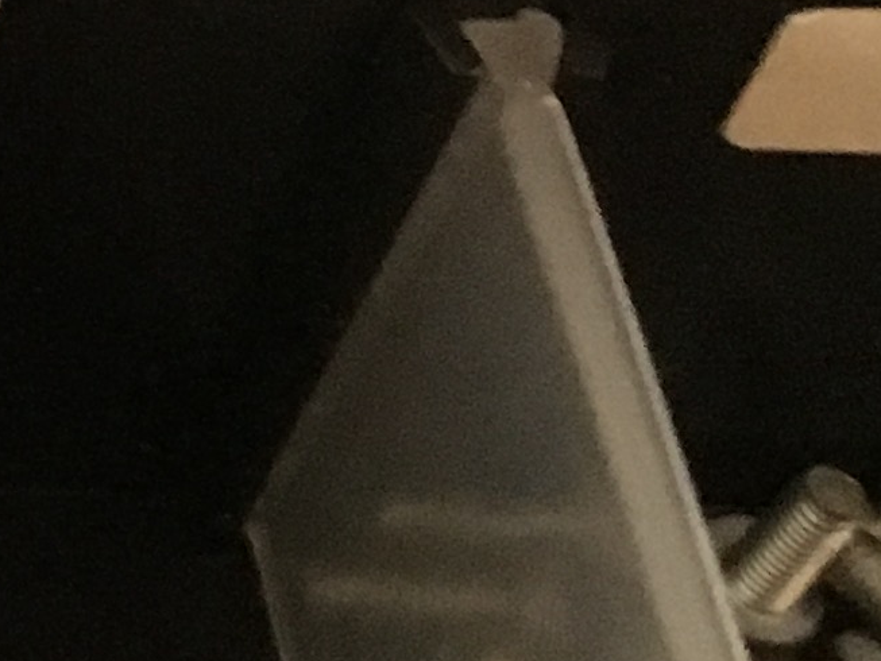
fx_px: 4557
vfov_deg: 7.7
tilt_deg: -49.0
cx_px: -1332
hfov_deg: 9.6
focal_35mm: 179
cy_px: -997
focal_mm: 4.15
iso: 400
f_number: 2.2
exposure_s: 1/17
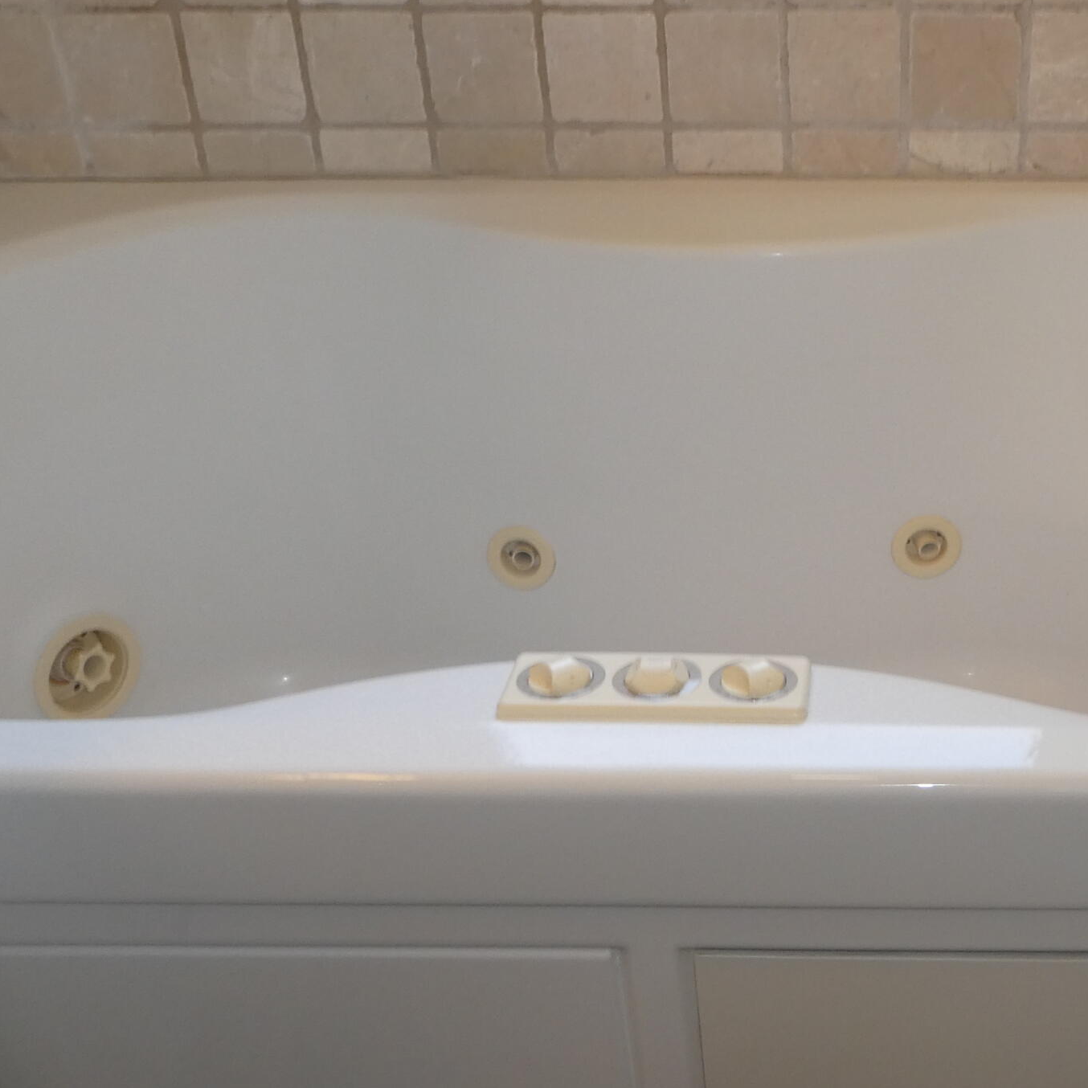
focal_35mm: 47
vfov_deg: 36.1
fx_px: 1671
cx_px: 844
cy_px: 529
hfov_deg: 35.1
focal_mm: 4.3
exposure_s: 1/30
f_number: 3.3
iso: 160
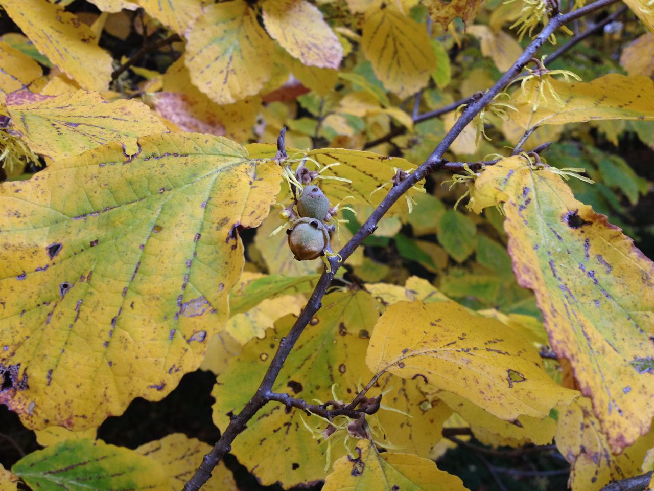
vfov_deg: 40.7
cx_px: 327
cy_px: 246
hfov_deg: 52.6
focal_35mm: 35
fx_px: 661
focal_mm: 4.28
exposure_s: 1/20
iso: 80
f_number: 2.4
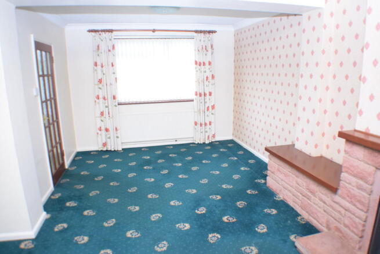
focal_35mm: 30
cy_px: 127
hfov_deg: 61.9
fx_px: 317
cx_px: 190
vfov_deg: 43.6
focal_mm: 20
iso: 1400
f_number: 3.8
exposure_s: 1/60
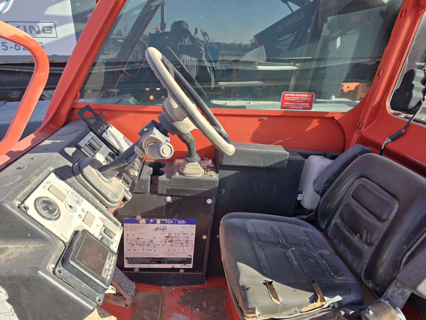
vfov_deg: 58.9
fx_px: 283
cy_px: 160
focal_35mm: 23
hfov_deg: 73.9
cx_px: 213
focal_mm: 6.3
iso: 12
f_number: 1.7
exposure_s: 1/369
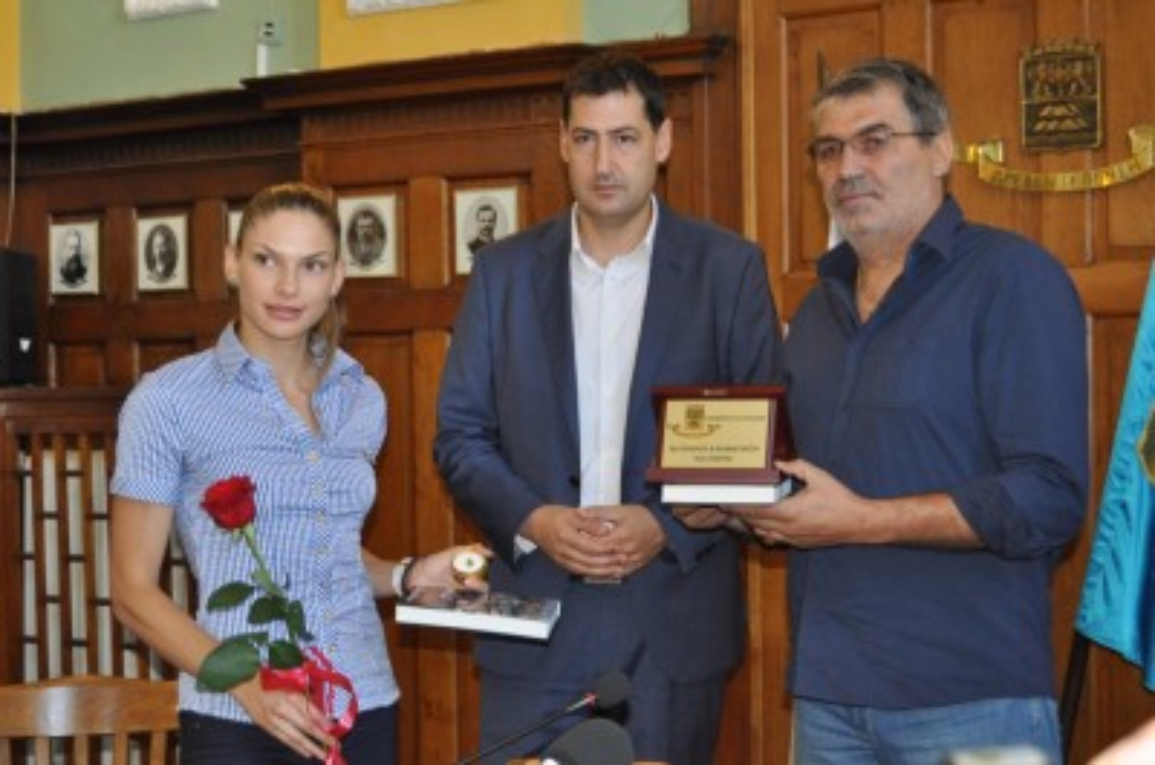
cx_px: 578
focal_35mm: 60
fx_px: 1921
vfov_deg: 22.5
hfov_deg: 33.5
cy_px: 382
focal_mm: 40
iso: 1000
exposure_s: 1/60
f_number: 5
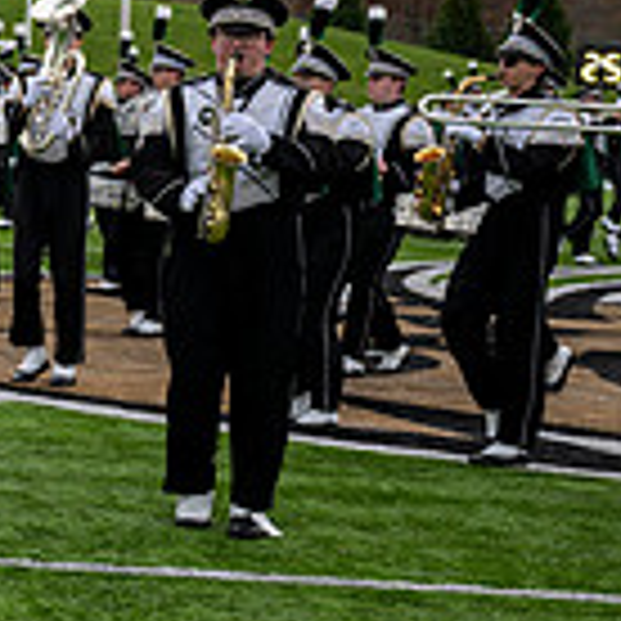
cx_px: -518
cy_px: 155
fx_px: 2618
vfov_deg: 13.5
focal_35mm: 129
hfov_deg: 12.3
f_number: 2.8
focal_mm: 36
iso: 125
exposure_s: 1/500
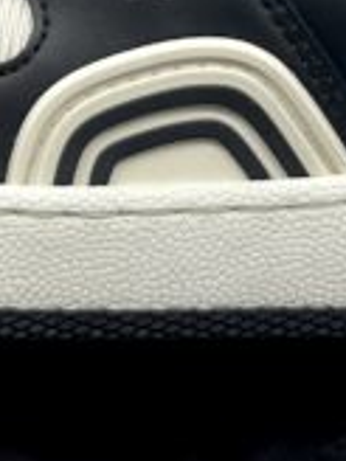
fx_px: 2159
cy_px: -124
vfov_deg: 11.9
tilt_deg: -16.3
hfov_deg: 9.2
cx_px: 219
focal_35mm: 162
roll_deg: -1.3
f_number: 1.5
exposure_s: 1/134
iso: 32
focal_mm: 5.7
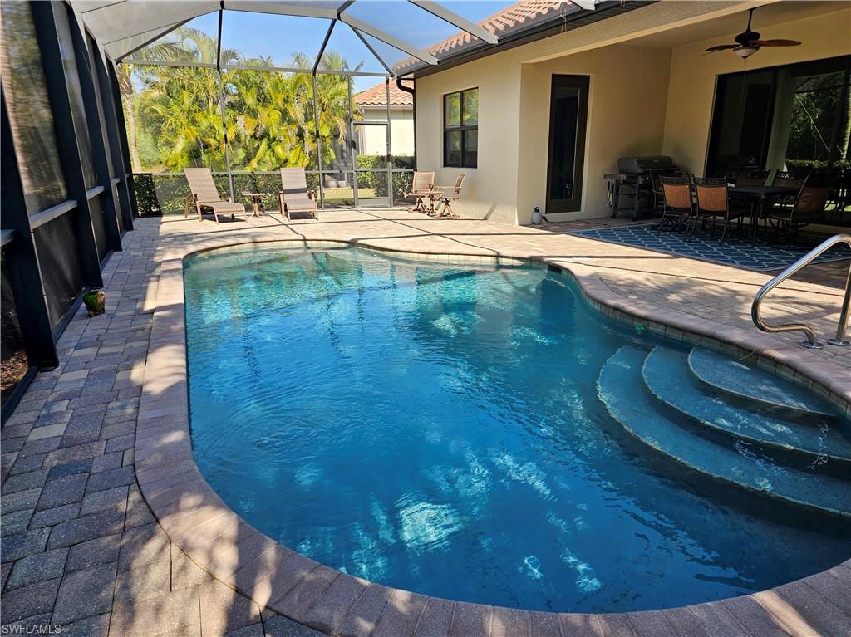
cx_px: 426
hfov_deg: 74.0
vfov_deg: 58.8
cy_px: 318
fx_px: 565
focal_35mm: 23
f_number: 1.7
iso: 10
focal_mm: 6.3
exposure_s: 1/205
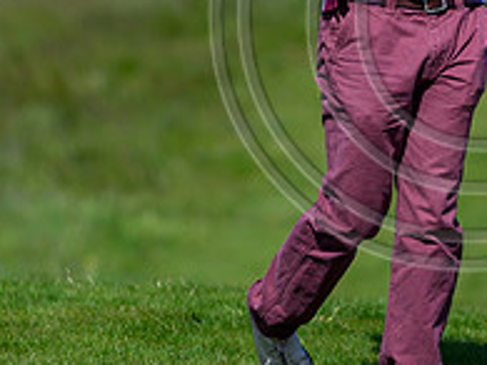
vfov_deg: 1.1
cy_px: -31
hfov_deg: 1.4
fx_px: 19614
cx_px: 307
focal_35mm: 1395
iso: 500
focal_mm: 400
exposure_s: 1/5000
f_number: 4.5
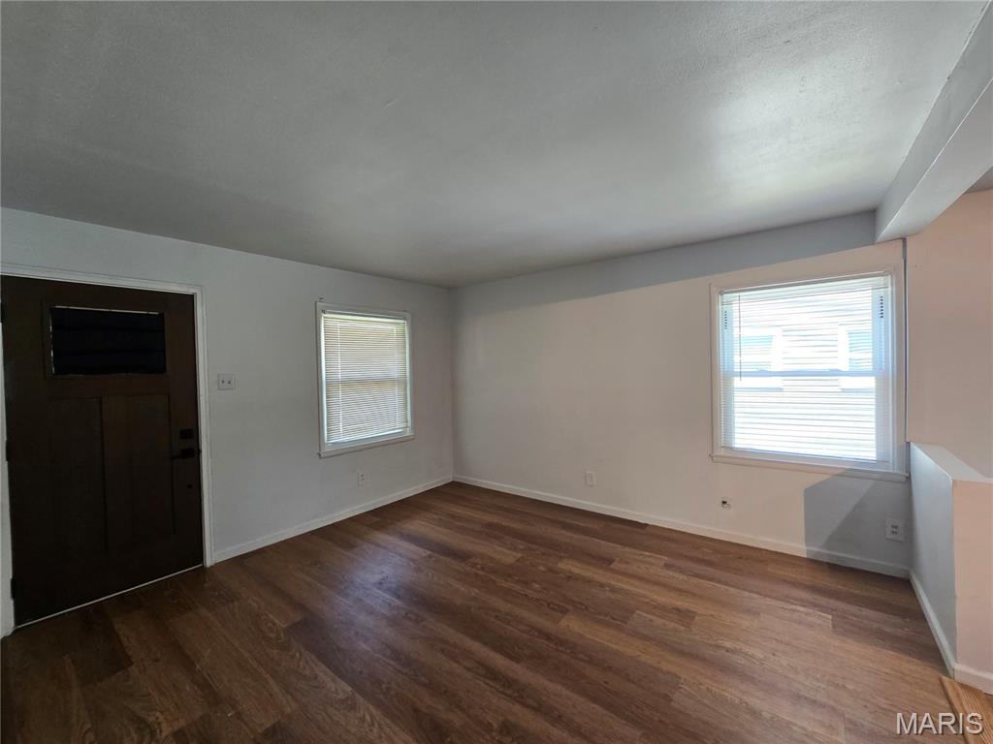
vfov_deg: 89.9
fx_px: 373
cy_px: 372
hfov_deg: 106.2
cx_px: 496
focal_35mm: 13
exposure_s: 1/60
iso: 160
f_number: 2.2
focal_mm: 2.2
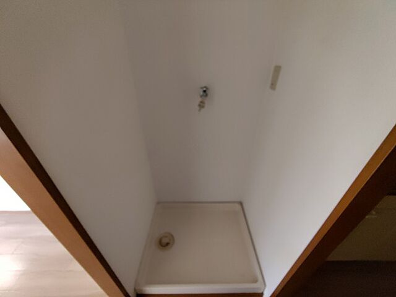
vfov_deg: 89.9
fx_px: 149
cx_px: 198
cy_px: 148
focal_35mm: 13
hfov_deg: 106.2
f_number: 2.2
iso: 1071
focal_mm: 2.16
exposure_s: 1/50
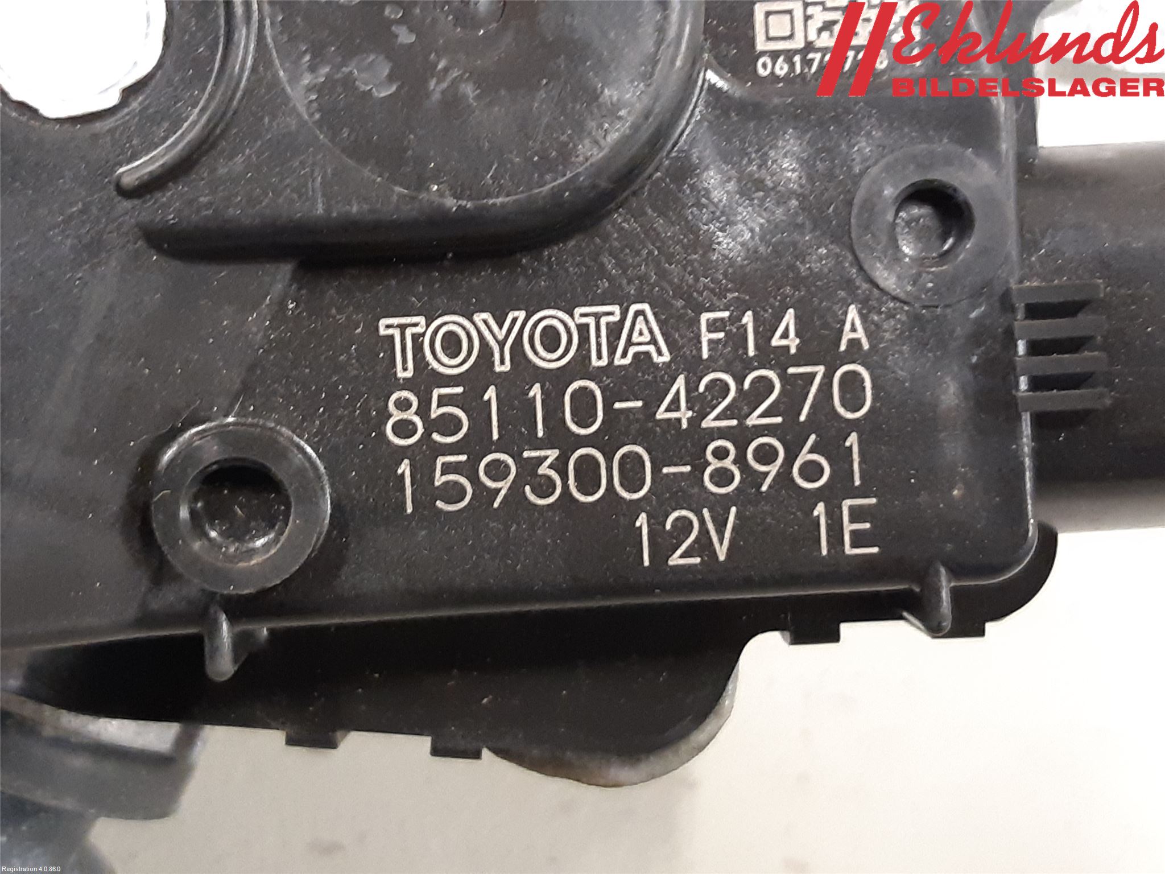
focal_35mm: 26
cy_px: 437
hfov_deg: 67.3
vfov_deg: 53.1
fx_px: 875
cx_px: 582
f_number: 1.7
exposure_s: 1/25
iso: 320
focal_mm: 3.93
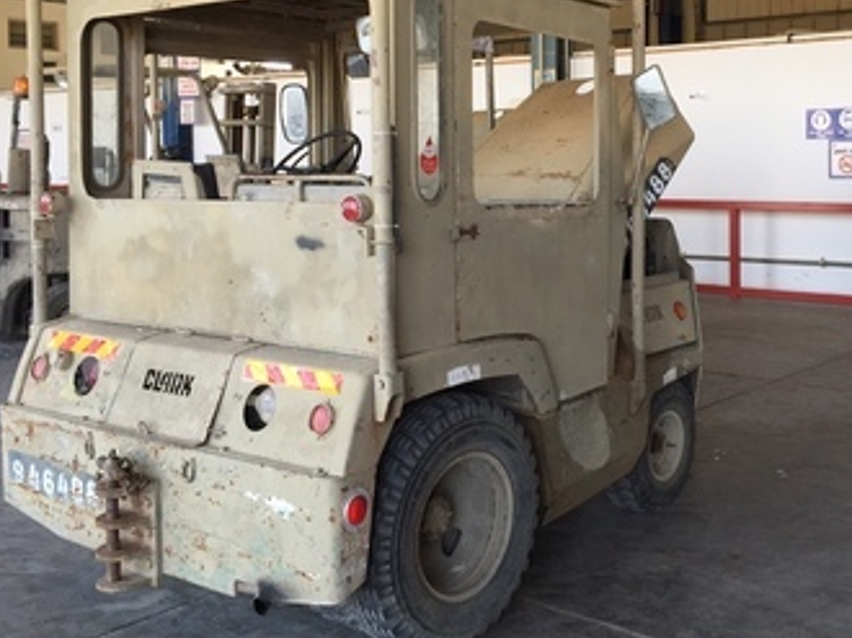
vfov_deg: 32.5
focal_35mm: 44
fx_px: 1082
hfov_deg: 42.4
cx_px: 565
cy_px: 208
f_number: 2.2
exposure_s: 1/120
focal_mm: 4.15
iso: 50
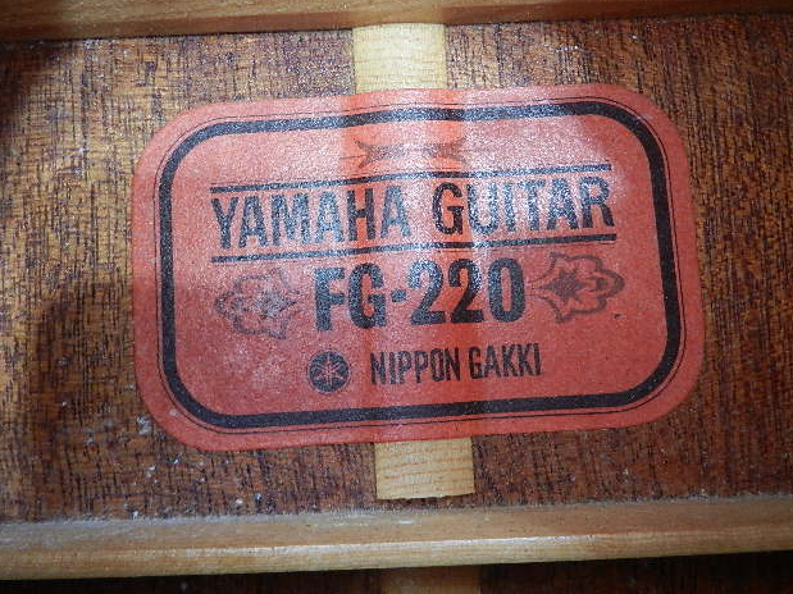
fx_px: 687
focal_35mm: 30
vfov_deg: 46.8
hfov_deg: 60.0
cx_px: 391
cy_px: 300
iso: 400
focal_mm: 5.1
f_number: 3.6
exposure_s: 1/10
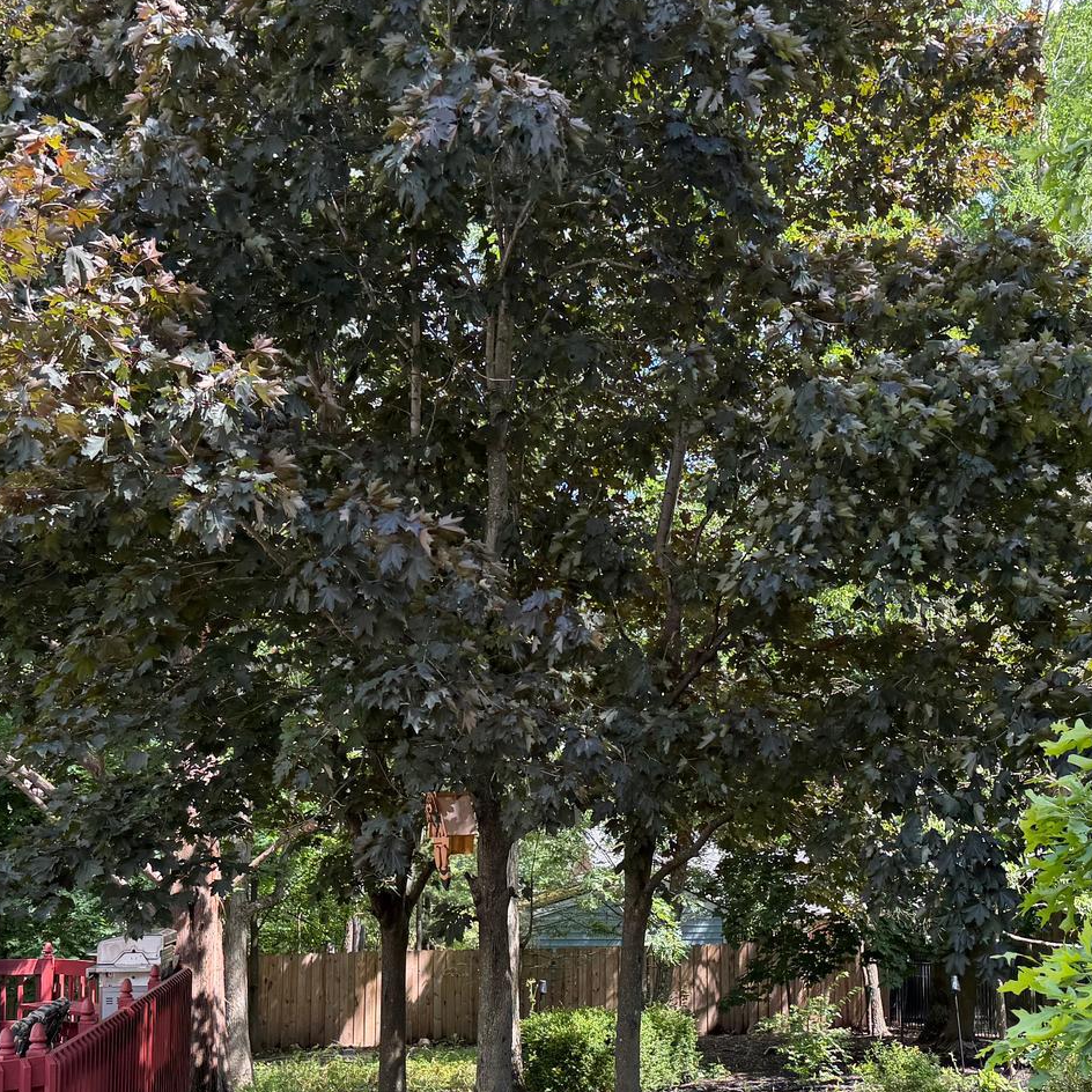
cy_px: 765
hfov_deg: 36.8
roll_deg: +0.3
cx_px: 586
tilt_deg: +2.0
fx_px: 1642
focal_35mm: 46
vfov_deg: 36.3
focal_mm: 6.76
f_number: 1.78
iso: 100
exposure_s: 1/416
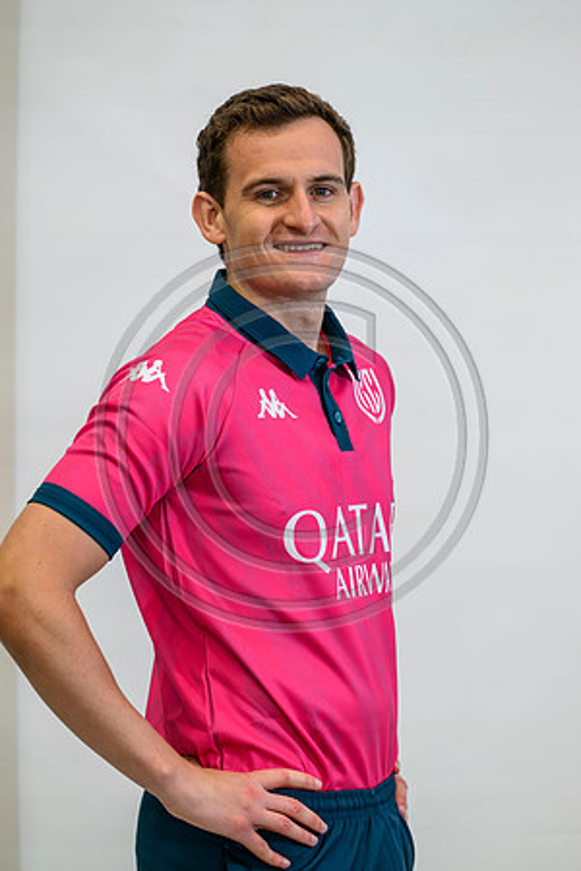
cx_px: 290
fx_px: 4841
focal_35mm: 200
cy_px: 436
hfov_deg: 6.9
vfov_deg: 10.3
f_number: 4
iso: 400
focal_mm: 200
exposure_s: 1/250
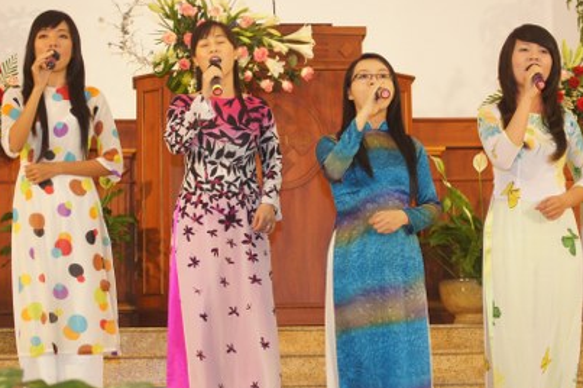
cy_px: 235
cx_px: 312
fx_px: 1823
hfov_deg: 18.2
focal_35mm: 113
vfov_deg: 12.1
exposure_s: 1/50
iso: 800
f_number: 4
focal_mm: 55
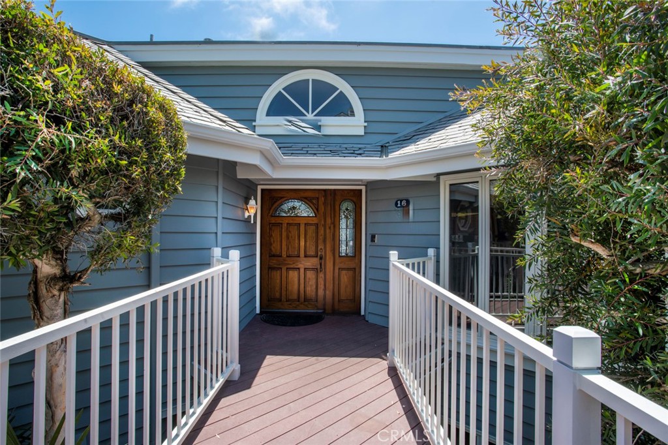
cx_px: 334
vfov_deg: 70.4
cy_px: 222
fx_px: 315
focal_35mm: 17
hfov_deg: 93.3
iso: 160
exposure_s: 1/80
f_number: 14
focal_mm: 17
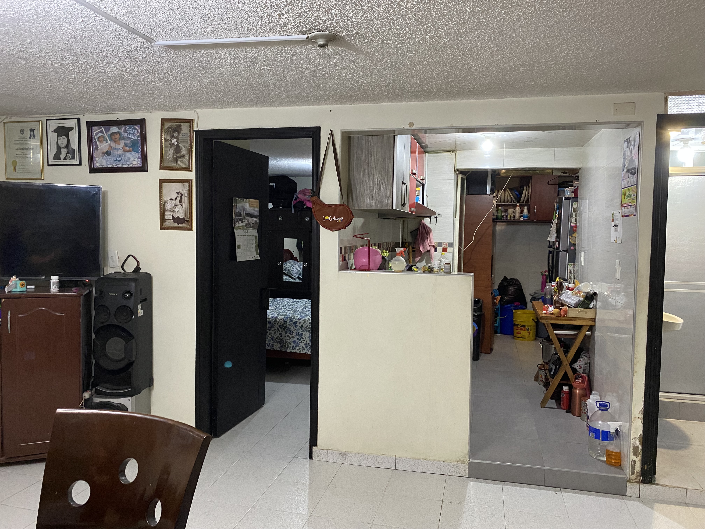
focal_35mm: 26
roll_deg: -0.1
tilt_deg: -2.8
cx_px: 352
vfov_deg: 53.1
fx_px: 530
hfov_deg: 67.3
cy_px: 264
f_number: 1.8
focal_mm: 4.25
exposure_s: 1/60
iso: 400
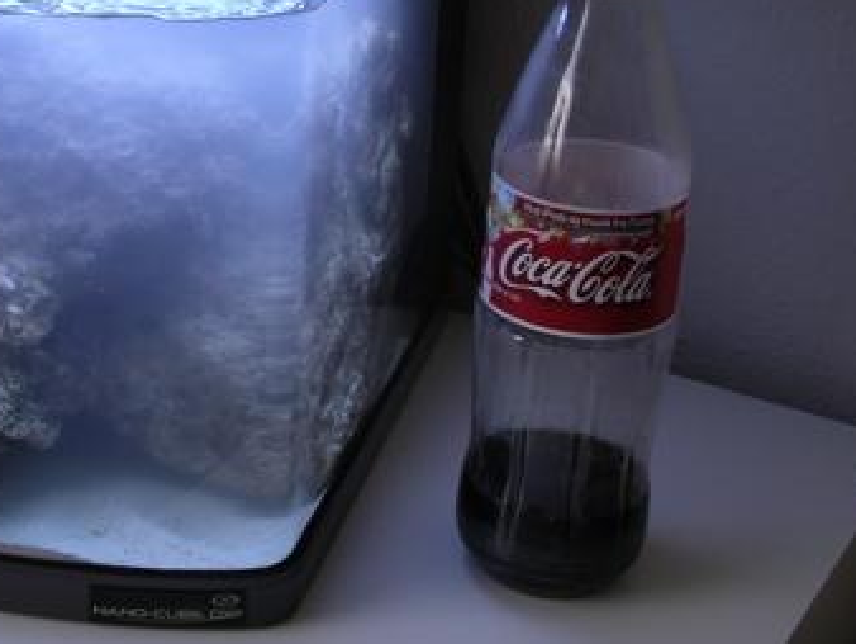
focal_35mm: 70
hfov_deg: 27.2
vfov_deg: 20.9
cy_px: 172
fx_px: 1732
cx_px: 165
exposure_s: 1/97
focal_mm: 7.8
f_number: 2.8
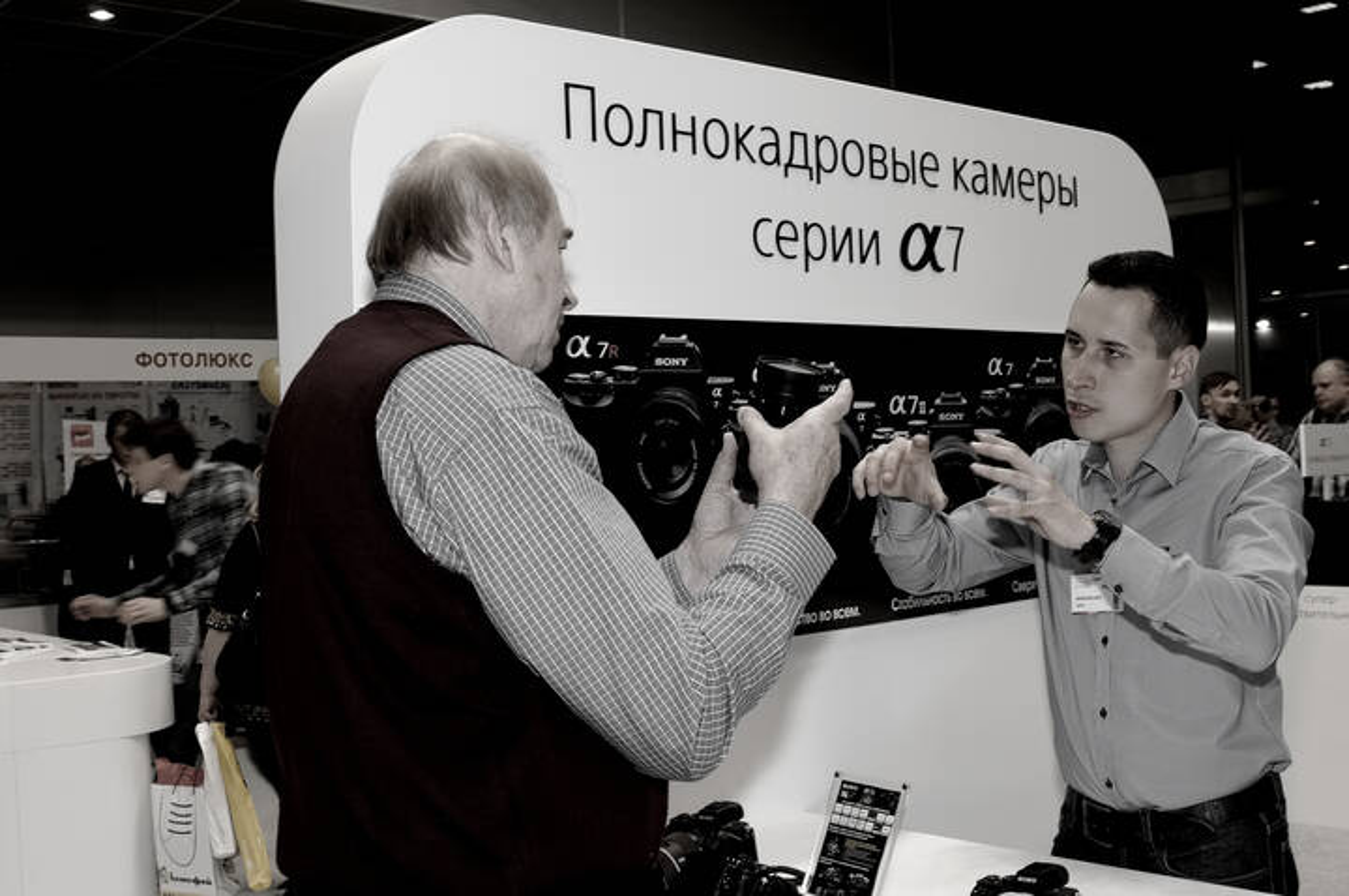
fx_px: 1572
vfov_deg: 31.8
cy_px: 448
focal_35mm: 42
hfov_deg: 46.5
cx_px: 674
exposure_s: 1/60
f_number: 8
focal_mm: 28
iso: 400
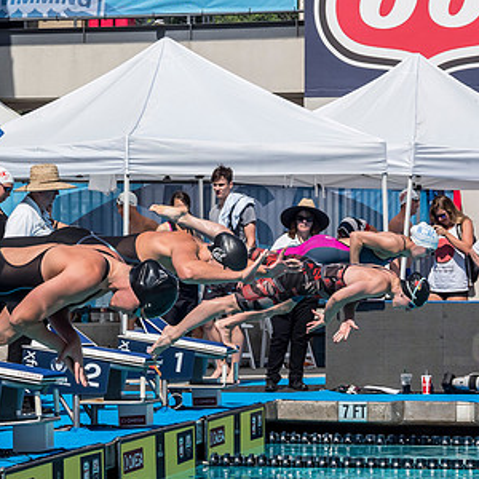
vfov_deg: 9.0
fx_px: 3053
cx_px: 86
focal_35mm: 195
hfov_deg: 8.9
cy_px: 341
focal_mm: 57
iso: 400
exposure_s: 1/1600
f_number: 7.1
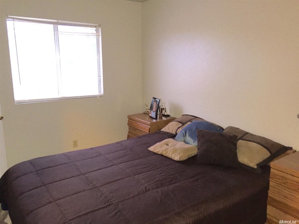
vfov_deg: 48.2
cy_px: 112
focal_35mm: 29
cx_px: 150
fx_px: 250
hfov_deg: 61.7
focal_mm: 4.15
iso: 250
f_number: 2.2
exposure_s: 1/20
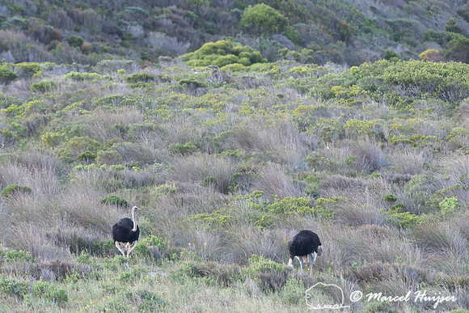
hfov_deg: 3.3
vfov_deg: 2.2
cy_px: 164
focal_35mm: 630
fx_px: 8213
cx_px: 223
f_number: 10
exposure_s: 1/250
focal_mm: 600
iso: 800
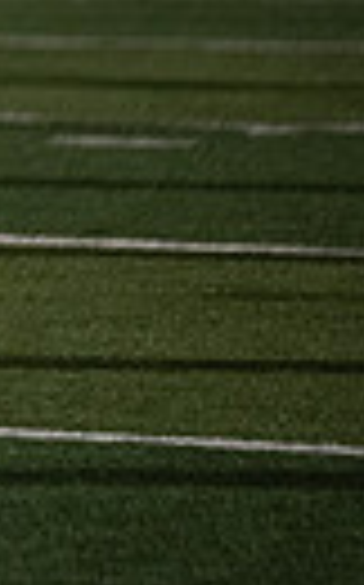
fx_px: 12631
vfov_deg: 2.6
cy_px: -178
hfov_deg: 1.6
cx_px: -881
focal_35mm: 794
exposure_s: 1/1250
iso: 5000
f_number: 2.8
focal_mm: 175
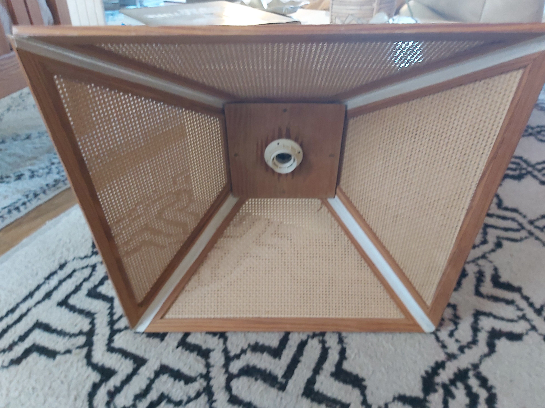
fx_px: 425
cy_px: 206
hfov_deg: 65.3
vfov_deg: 51.4
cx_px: 280
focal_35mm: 27
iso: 800
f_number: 1.7
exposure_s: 1/20
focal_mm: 3.92
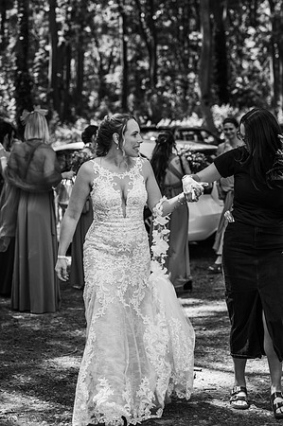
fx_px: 1005
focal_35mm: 85
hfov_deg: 16.0
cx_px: 142
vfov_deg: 23.9
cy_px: 213
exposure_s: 1/250
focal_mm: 85
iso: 100
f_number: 4
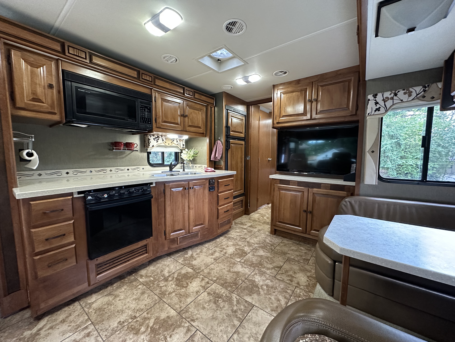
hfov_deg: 102.1
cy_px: 171
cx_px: 228
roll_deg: -1.0
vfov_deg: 85.7
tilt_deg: -4.5
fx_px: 184
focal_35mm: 14
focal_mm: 2.22
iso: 500
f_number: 2.2
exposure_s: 1/60
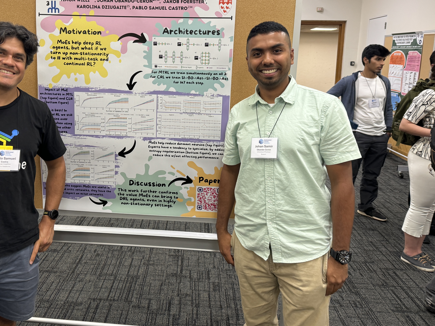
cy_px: 116
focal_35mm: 32
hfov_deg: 56.2
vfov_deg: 43.7
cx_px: 164
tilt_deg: -8.2
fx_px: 402
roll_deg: -0.2
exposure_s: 1/54
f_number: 1.78
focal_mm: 6.86
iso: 200
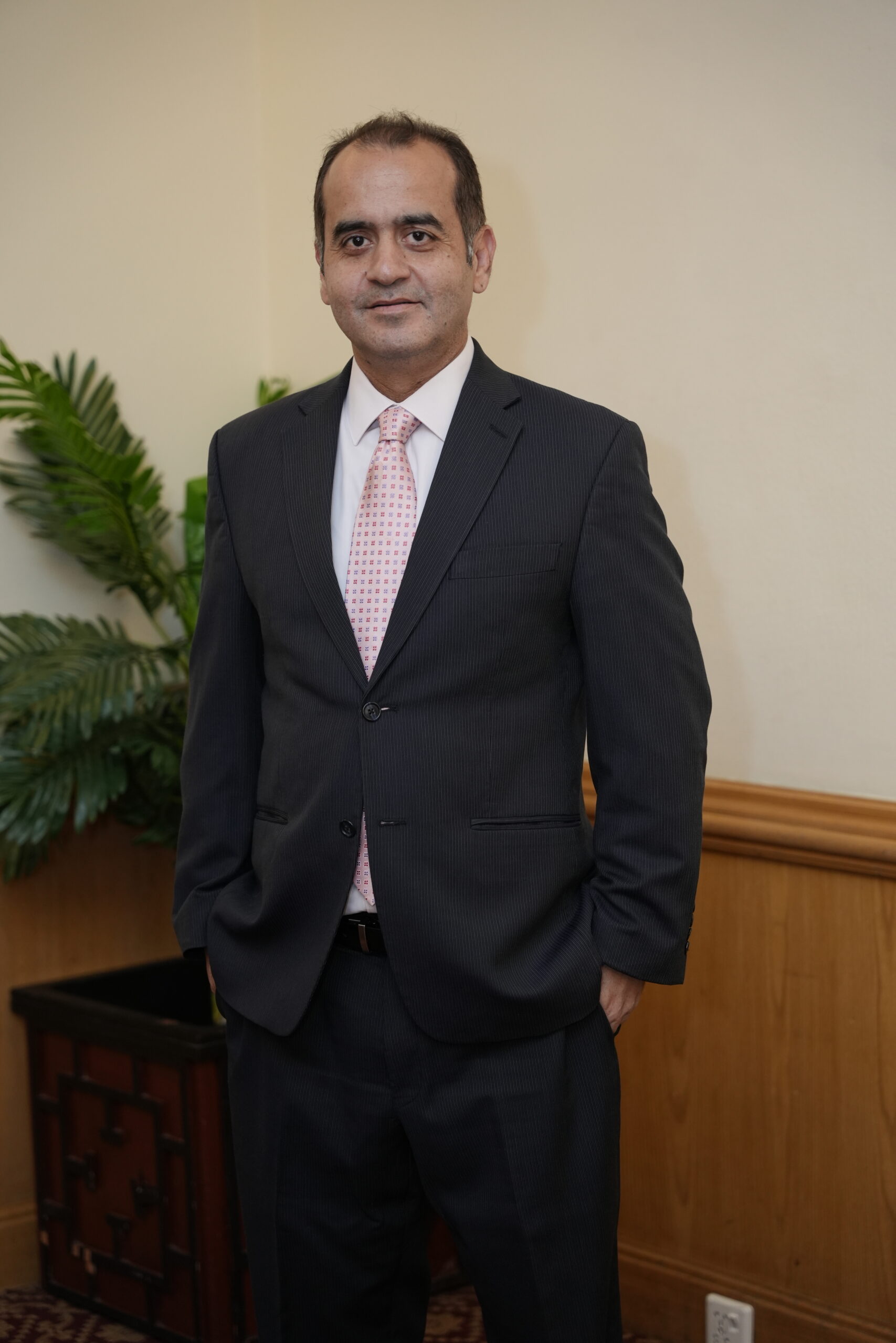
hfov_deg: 19.5
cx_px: 448
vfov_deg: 28.8
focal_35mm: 70
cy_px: 672
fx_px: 2613
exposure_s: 1/125
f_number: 2.8
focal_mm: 70
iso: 1250
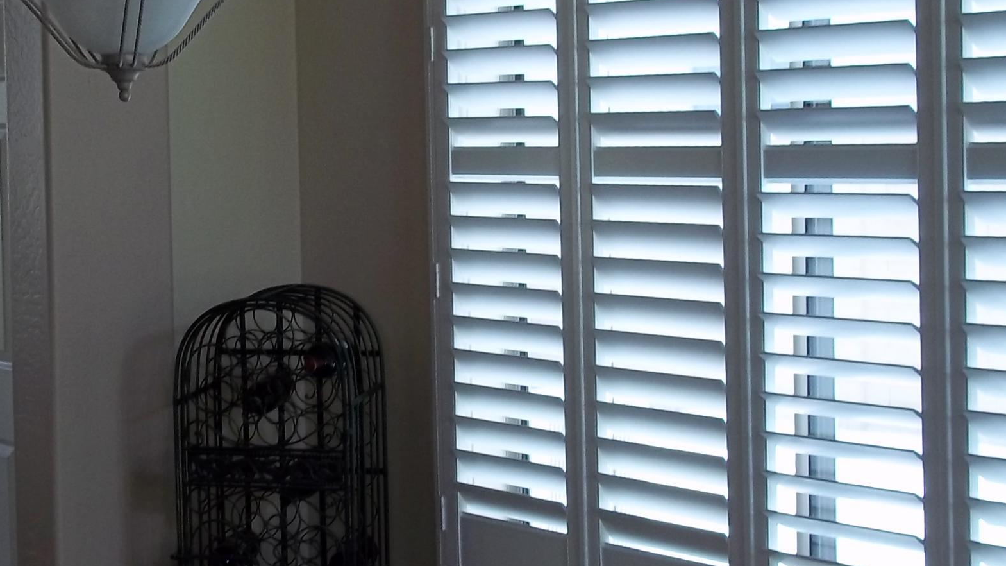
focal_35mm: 75
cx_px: 345
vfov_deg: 16.1
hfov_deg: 28.1
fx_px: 2000
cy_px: 193
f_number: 3.1
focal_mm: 6.5
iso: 80
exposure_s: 1/40
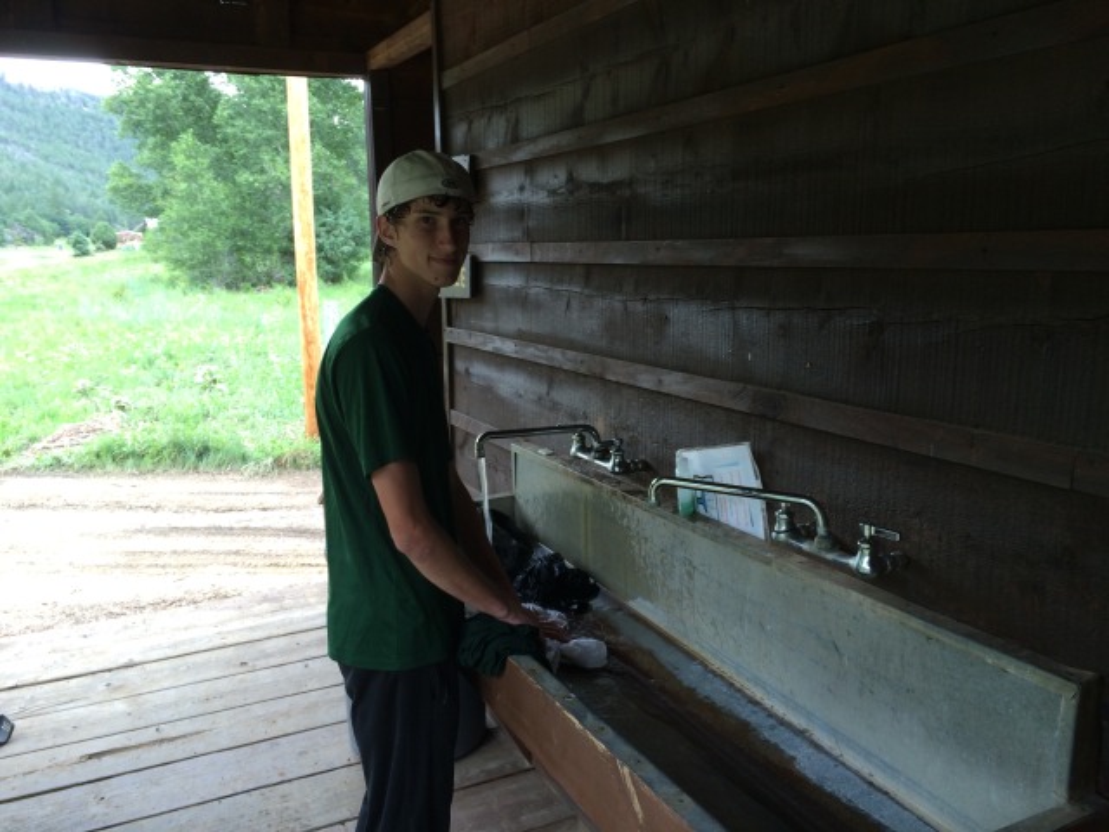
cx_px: 554
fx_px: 929
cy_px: 416
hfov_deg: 61.7
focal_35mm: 29
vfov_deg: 48.2
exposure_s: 1/60
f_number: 2.2
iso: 50
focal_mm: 4.15
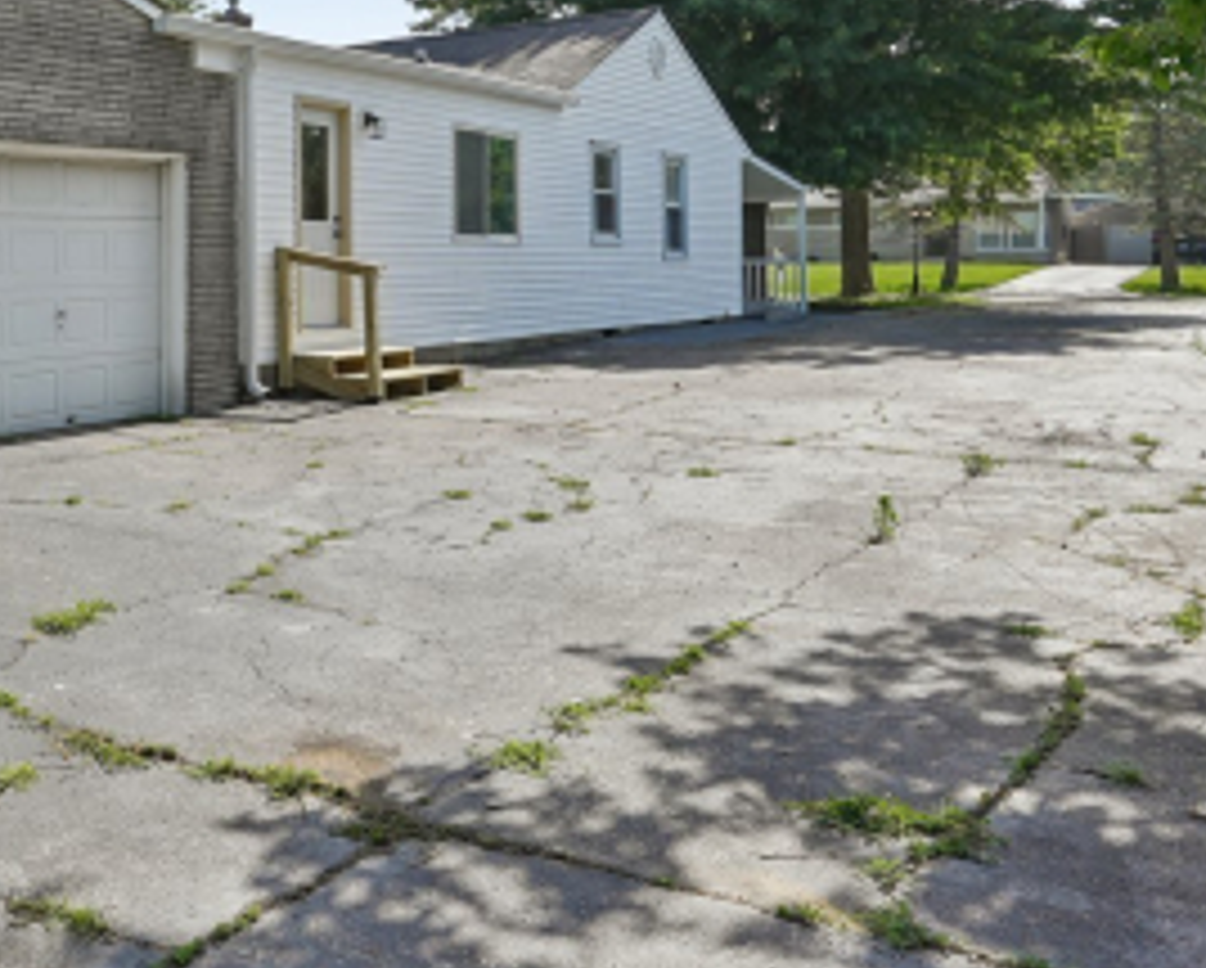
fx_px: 1501
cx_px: -122
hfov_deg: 36.9
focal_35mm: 42
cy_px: 234
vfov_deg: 34.9
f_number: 8
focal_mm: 16
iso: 100
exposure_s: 1/200
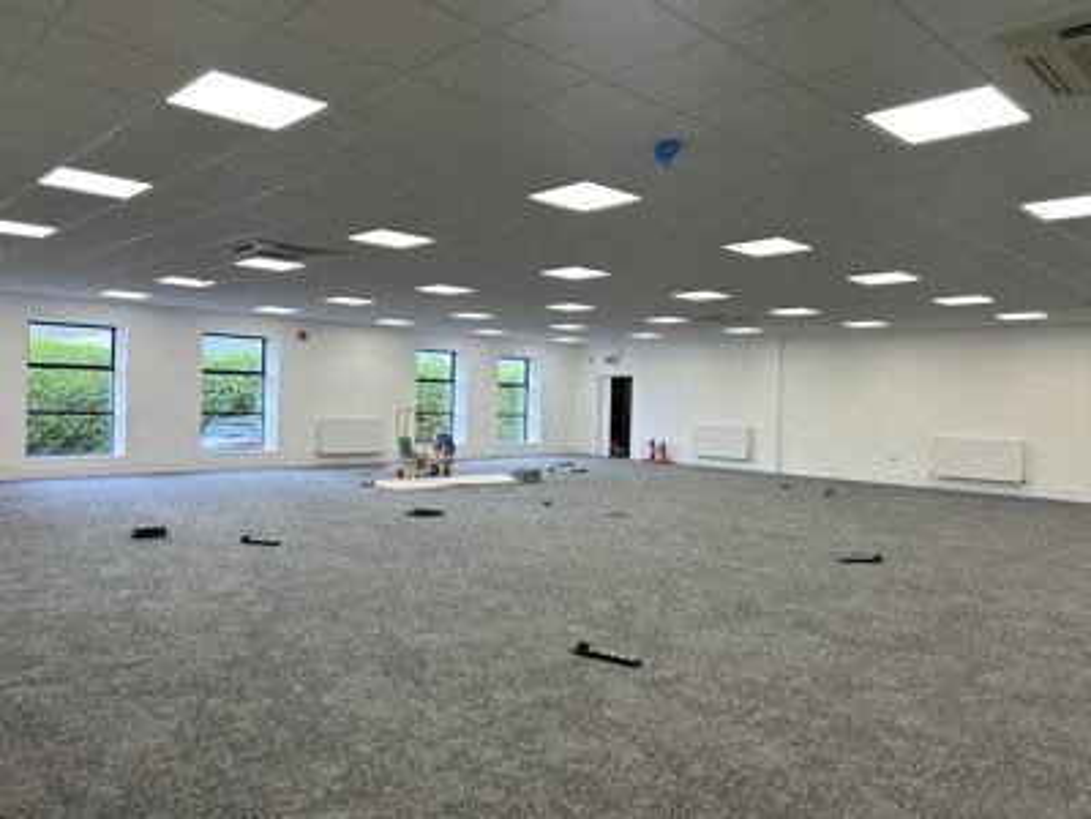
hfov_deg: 67.3
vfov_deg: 53.1
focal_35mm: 26
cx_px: 546
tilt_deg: -0.8
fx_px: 819
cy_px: 410
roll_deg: -1.1
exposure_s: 1/100
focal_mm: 5.7
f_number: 1.5
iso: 40
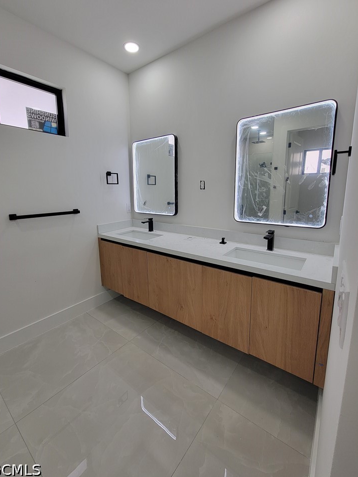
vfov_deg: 102.0
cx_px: 171
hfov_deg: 85.6
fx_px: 193
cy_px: 225
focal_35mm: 14
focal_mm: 2.2
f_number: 2.2
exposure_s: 1/120
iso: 80
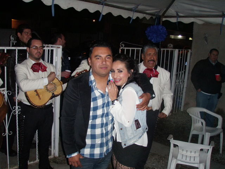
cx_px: 112
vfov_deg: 37.7
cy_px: 84
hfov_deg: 49.0
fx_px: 247
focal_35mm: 38
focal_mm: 6.7
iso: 250
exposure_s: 1/30
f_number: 3.5
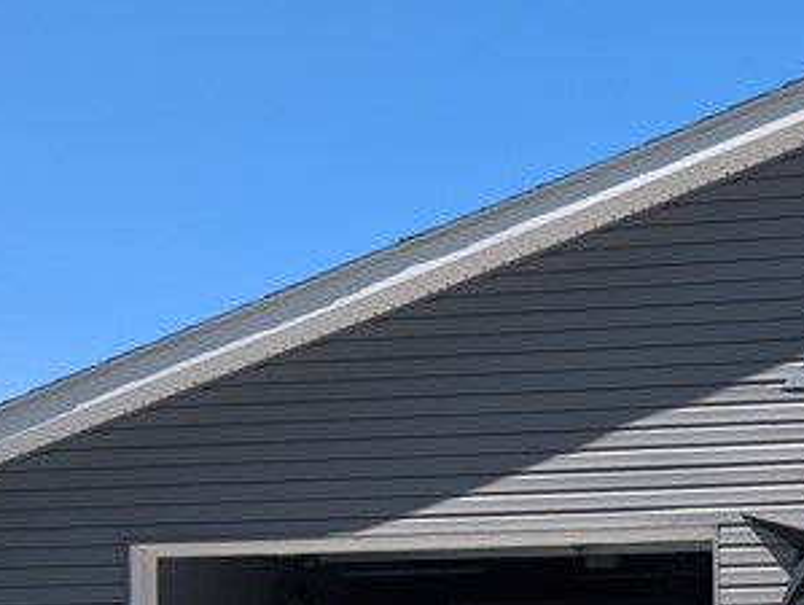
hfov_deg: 23.1
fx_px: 1907
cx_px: 754
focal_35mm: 82
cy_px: 723
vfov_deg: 17.2
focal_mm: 6.9
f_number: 1.68
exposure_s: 1/863
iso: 22
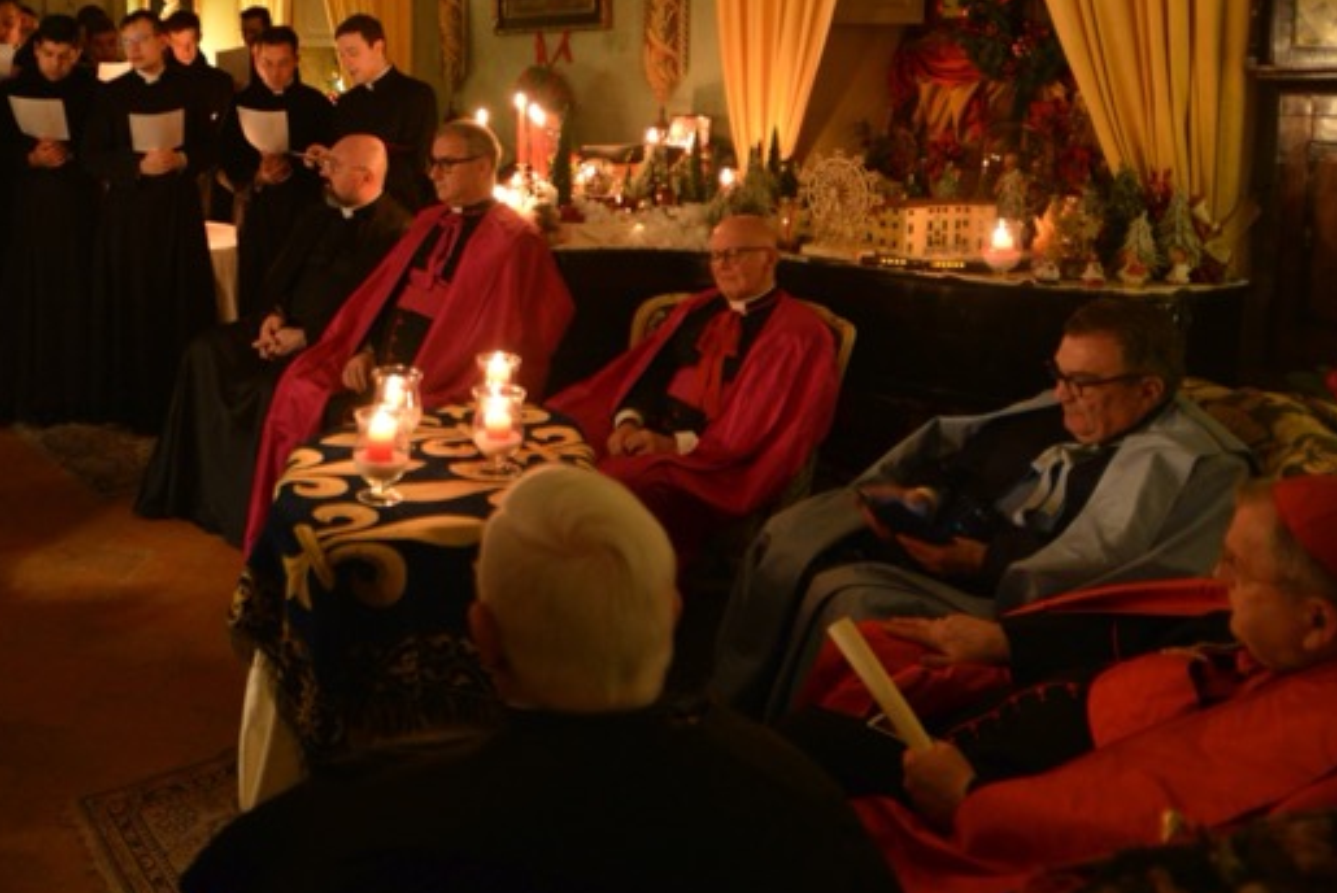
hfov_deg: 55.0
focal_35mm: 33
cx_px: 366
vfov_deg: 38.5
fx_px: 1226
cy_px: 179
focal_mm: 17
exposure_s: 1/15
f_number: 2.8
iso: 1600
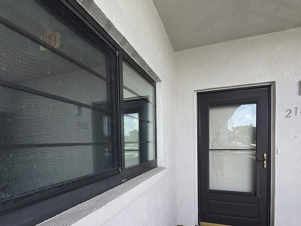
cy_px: 149
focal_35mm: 20
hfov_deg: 81.5
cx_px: 137
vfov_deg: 64.4
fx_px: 174
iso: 100
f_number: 2.2
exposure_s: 1/719
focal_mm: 2.2
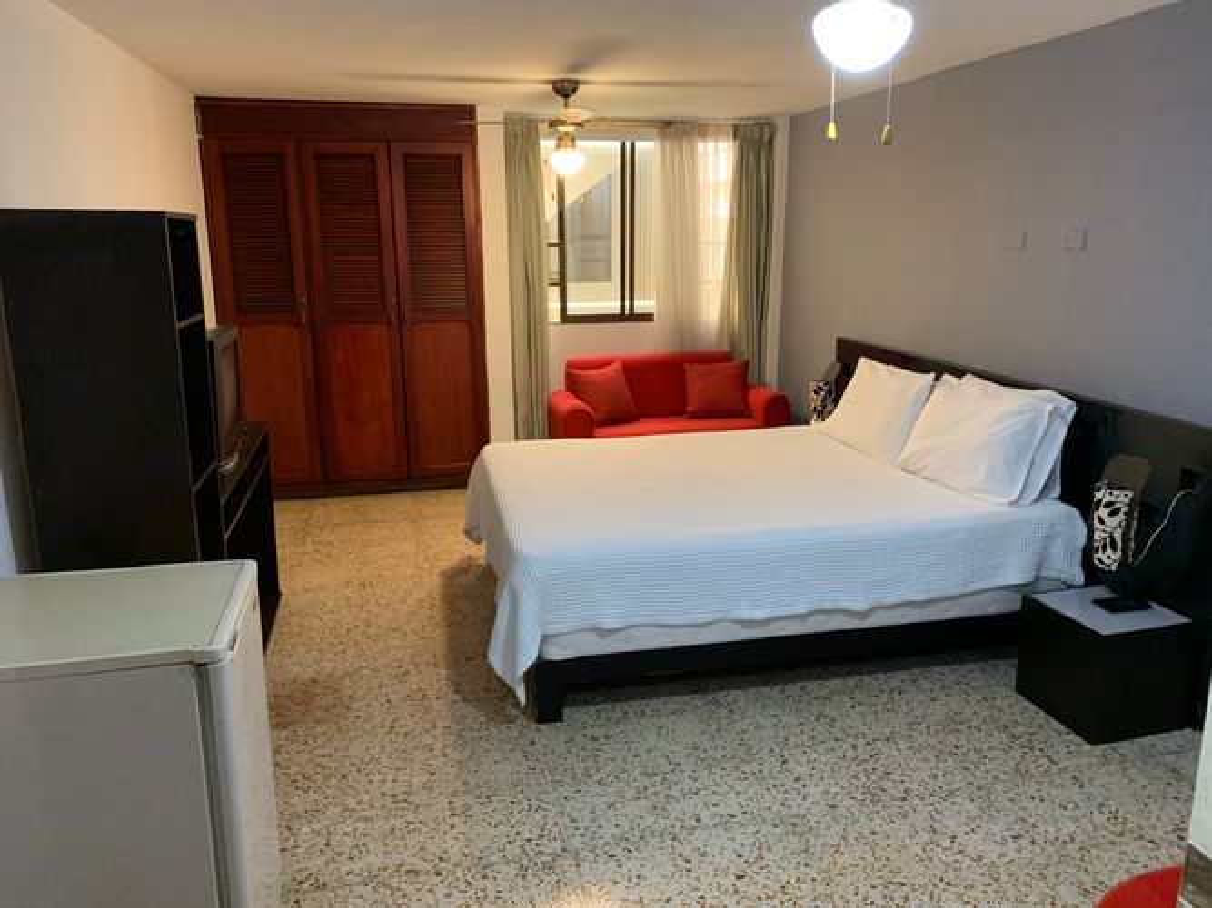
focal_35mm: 26
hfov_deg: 67.3
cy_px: 454
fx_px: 910
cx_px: 606
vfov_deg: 53.0
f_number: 1.8
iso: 320
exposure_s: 1/40
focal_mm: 4.25
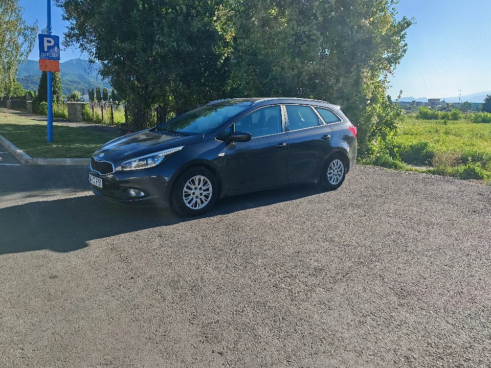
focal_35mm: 25
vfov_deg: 54.9
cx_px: 244
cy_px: 180
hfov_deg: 69.4
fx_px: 355
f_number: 2
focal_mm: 6.83
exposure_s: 1/10000
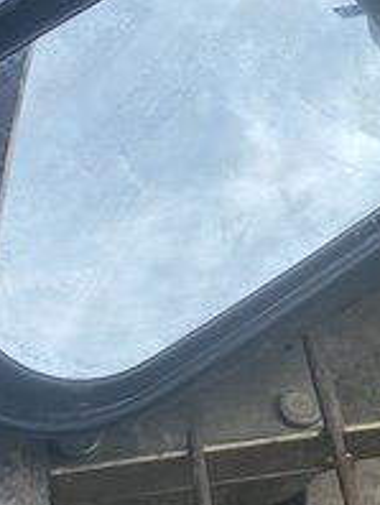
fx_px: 1227
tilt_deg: -40.2
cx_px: 281
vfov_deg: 22.9
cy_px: 97
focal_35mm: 84
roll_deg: -3.4
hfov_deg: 17.5
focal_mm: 4.25
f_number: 1.8
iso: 32
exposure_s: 1/1287
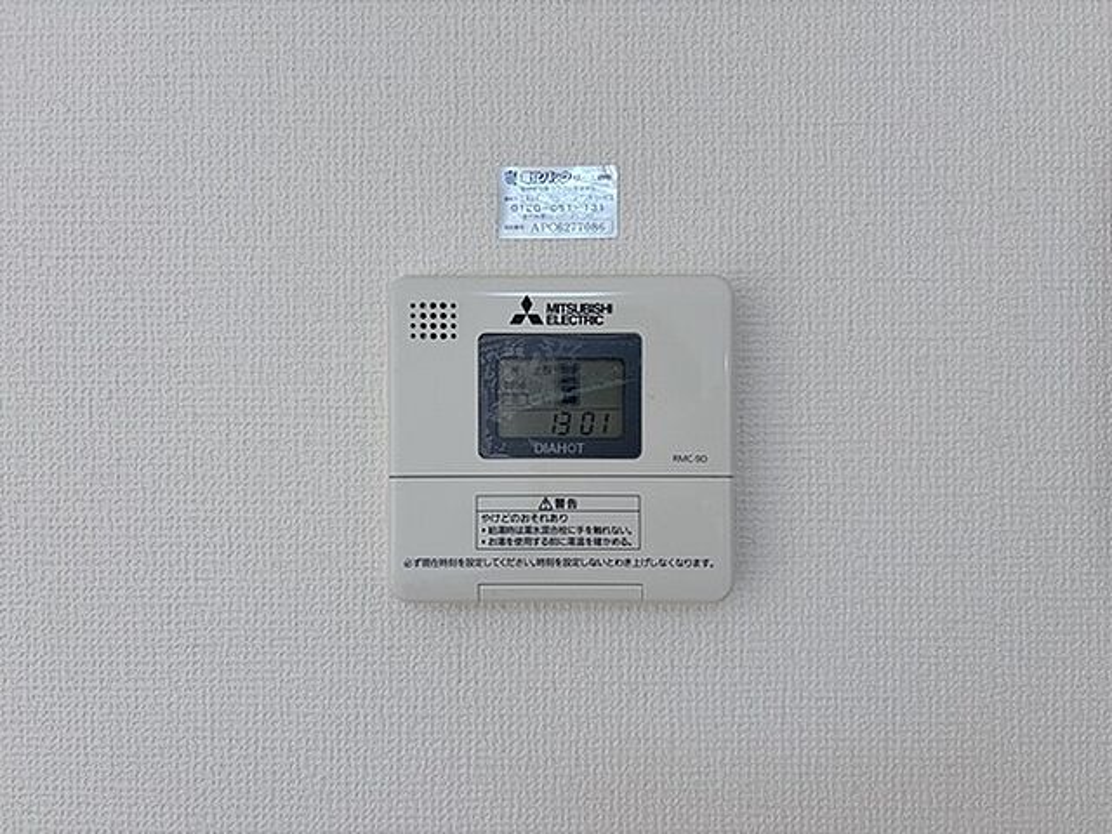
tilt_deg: +1.1
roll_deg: +0.6
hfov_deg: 67.3
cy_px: 417
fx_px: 835
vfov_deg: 53.1
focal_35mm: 26
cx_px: 556
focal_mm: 5.96
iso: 32
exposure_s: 1/122
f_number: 1.6
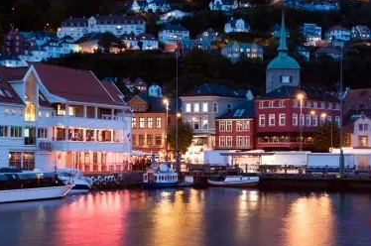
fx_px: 844
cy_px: 138
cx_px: 199
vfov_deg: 16.6
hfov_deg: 24.8
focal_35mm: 82
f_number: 7.1
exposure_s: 2
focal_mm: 48
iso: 200
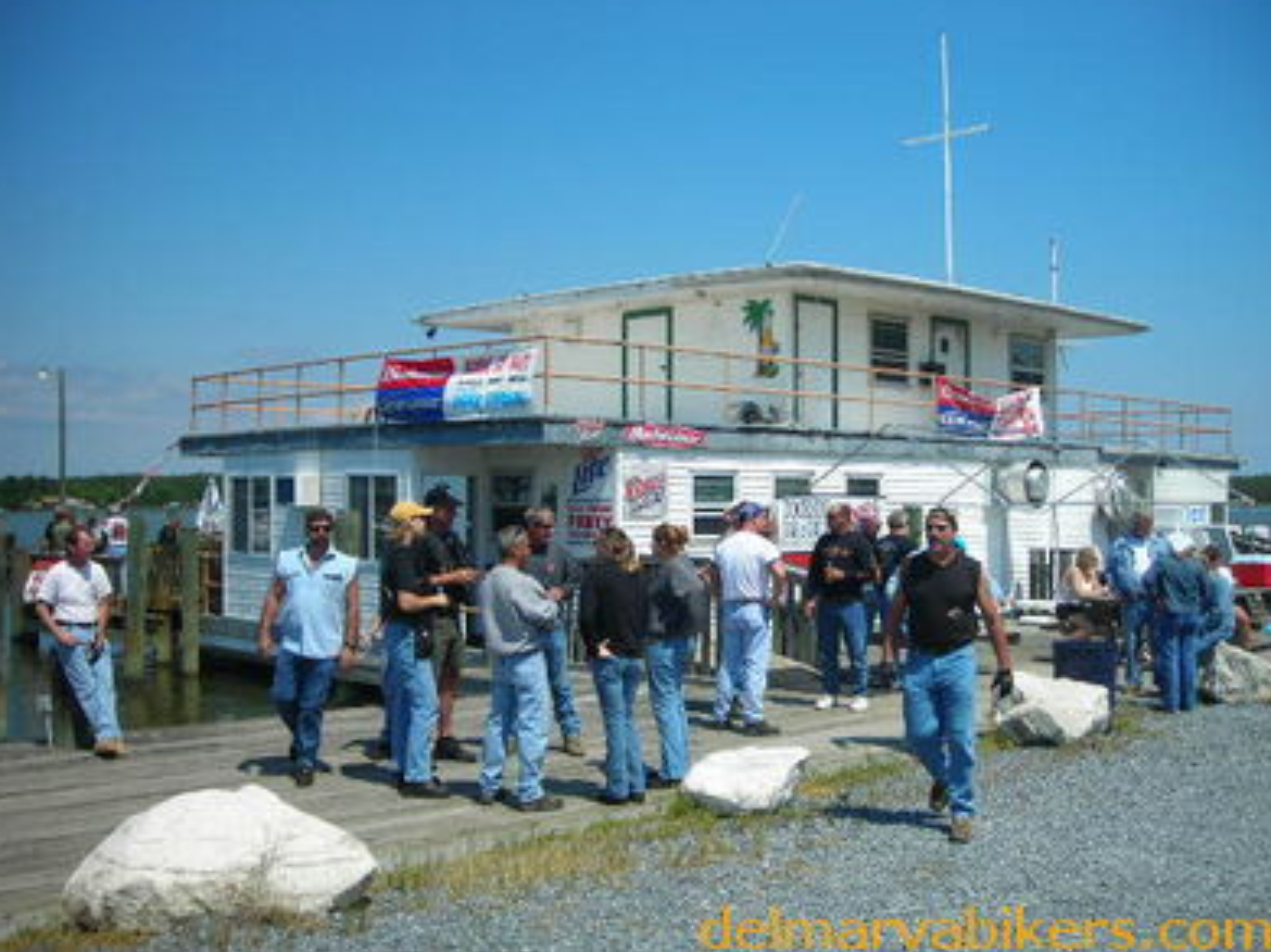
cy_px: 469
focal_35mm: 39
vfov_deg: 36.8
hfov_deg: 47.9
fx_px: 1431
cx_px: 632
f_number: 6.4
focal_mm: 6.3
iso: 50
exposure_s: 1/201
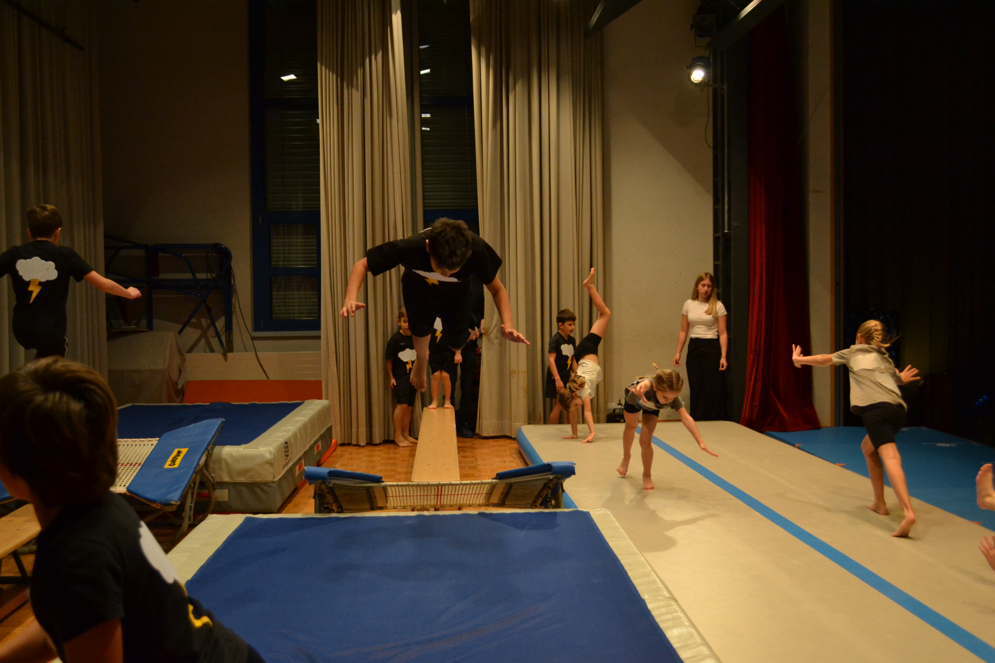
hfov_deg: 49.6
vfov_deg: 34.2
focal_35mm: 39
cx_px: 498
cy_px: 332
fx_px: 1078
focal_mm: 26
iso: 2000
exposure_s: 1/500
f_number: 4.2
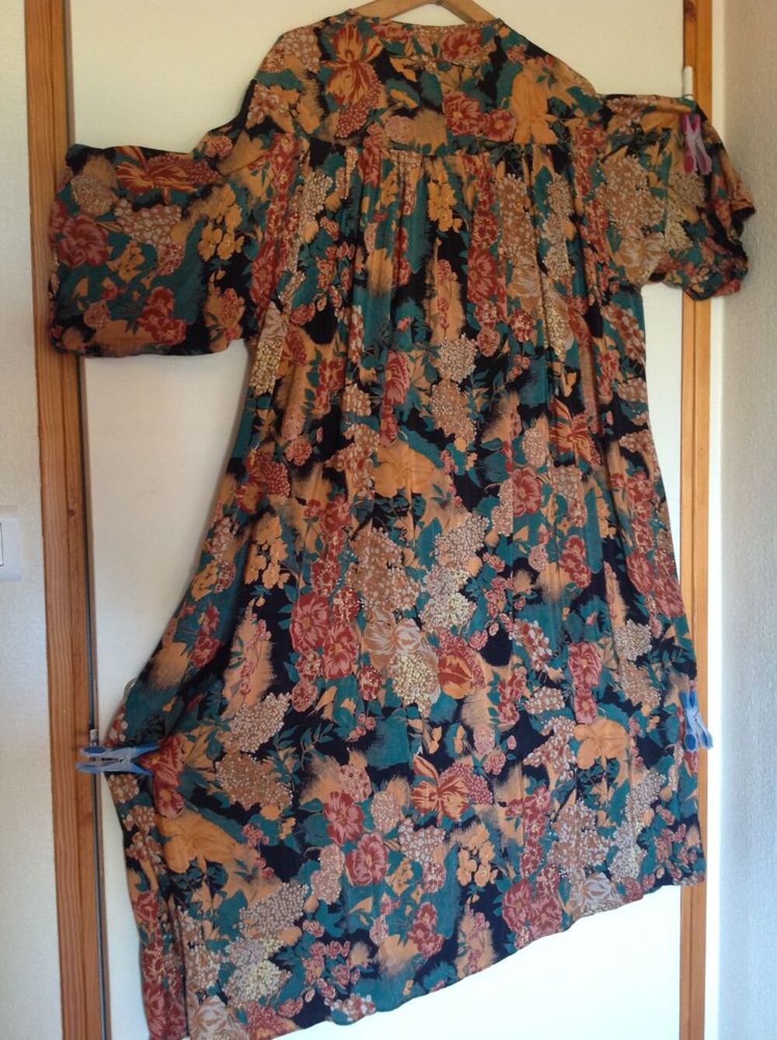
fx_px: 1050
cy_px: 520
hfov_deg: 40.6
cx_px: 388
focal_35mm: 35
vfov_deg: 52.7
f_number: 2.4
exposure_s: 1/15
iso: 160
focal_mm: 4.28
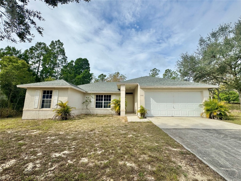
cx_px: 120
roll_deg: -0.8
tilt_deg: +9.7
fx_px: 97
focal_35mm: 14
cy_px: 90
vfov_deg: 85.7
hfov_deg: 102.1
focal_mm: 2.22
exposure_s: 1/2208
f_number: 2.2
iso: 40
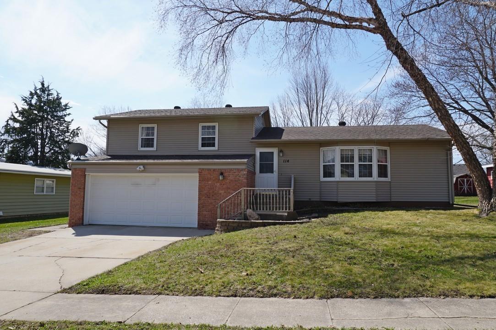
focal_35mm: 24
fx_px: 330
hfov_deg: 73.8
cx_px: 248
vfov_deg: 53.0
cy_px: 165
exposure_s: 1/125
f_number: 11
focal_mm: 16
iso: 100
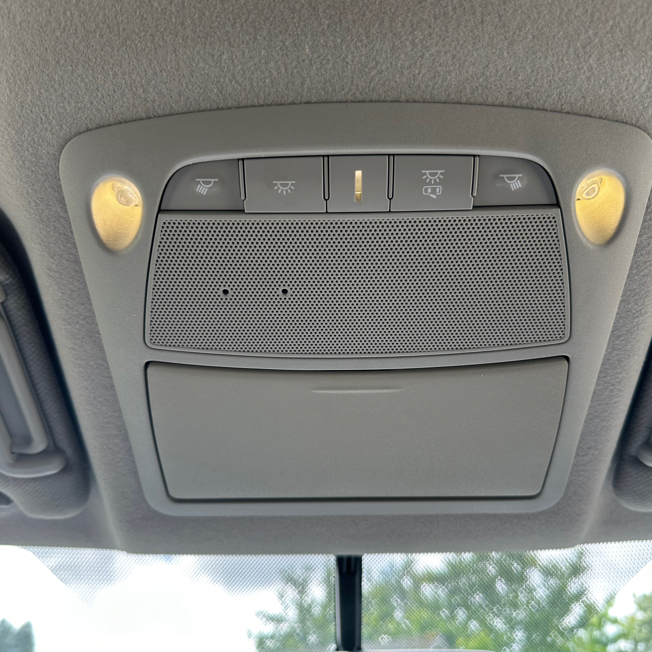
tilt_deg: +38.5
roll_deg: -2.0
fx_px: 618
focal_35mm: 29
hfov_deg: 55.6
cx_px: 331
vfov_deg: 55.6
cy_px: 345
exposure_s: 1/238
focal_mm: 6.86
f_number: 1.78
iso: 80
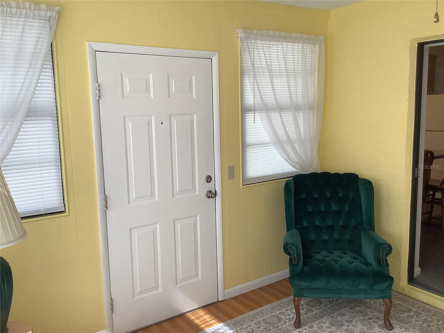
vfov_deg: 45.4
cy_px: 166
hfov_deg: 58.4
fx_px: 398
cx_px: 222
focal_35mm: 31
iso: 64
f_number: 2.4
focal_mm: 3.3
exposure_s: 1/120
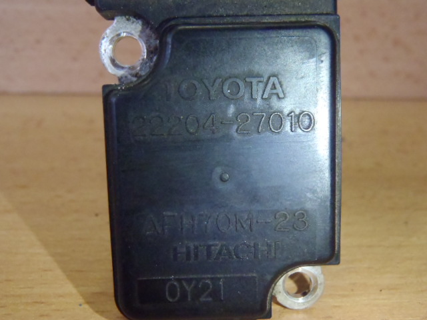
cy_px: 160
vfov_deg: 38.7
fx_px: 456
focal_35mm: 37
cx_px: 214
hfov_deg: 50.1
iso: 1000
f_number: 4.7
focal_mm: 6.64
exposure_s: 1/40
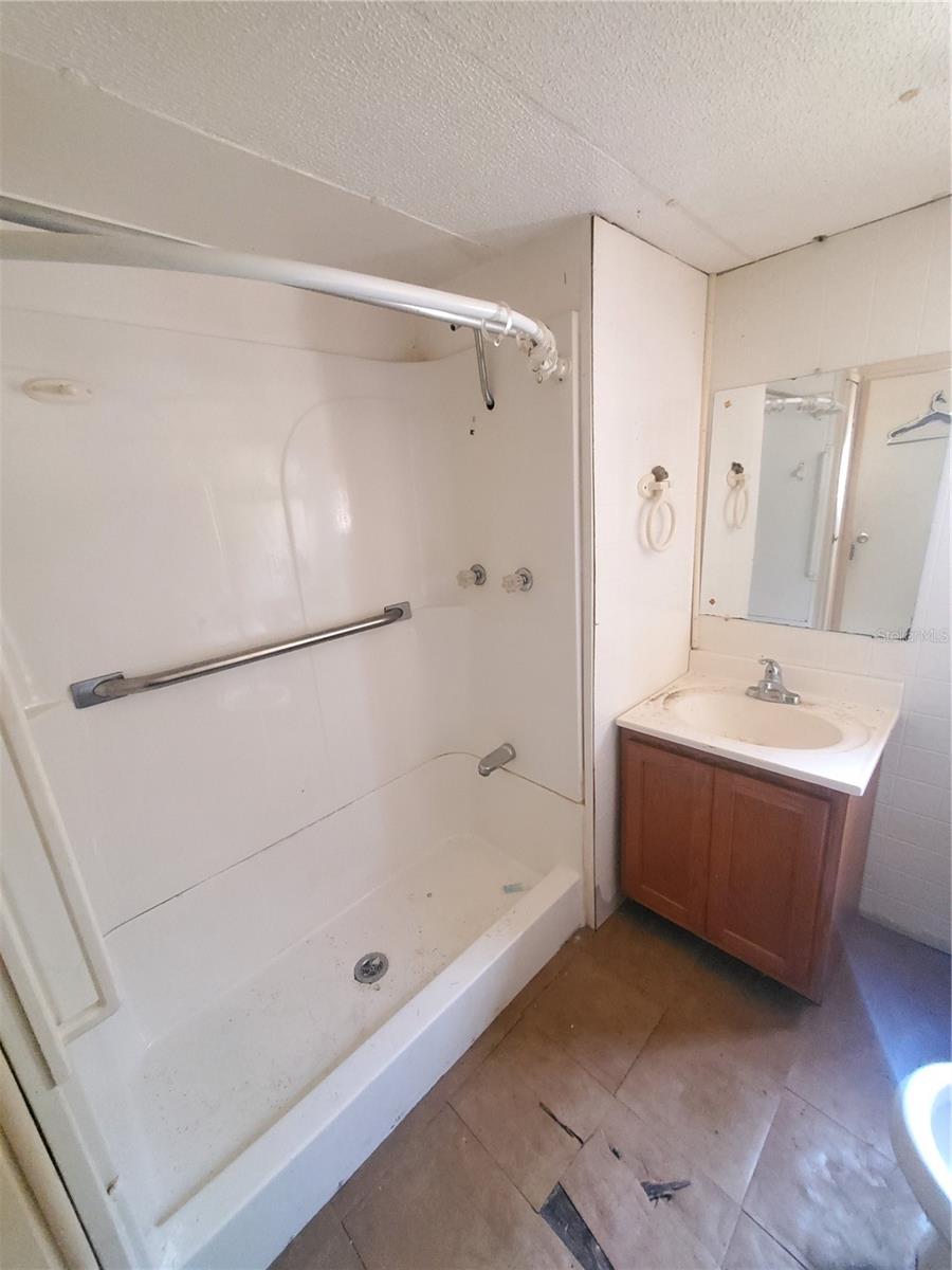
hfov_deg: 89.9
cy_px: 635
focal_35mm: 13
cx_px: 476
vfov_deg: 106.2
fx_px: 477
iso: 1600
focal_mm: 1.8
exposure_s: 1/9
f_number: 2.2
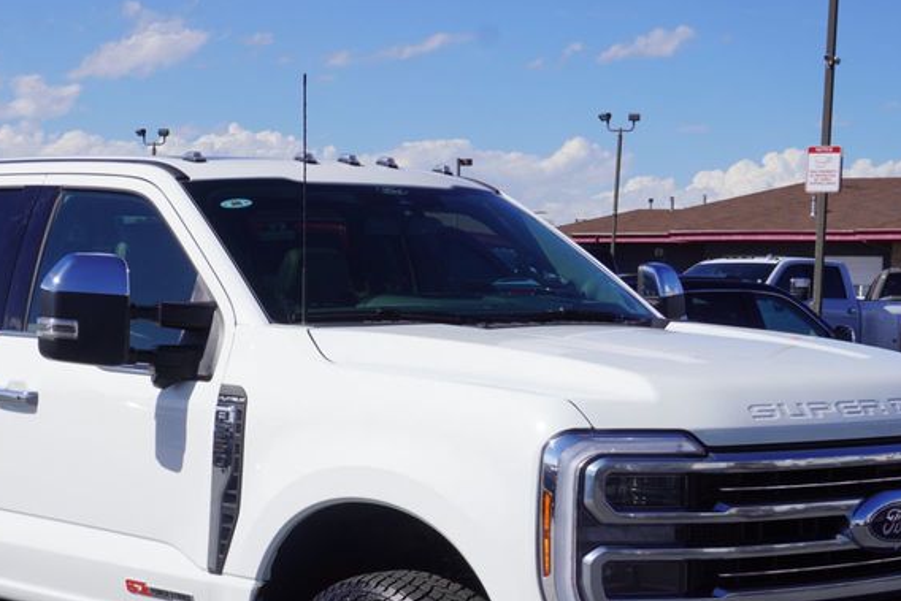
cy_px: 511
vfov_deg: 16.1
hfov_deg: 24.1
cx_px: 282
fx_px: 2100
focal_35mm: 84
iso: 100
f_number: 11
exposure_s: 1/250
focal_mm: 31
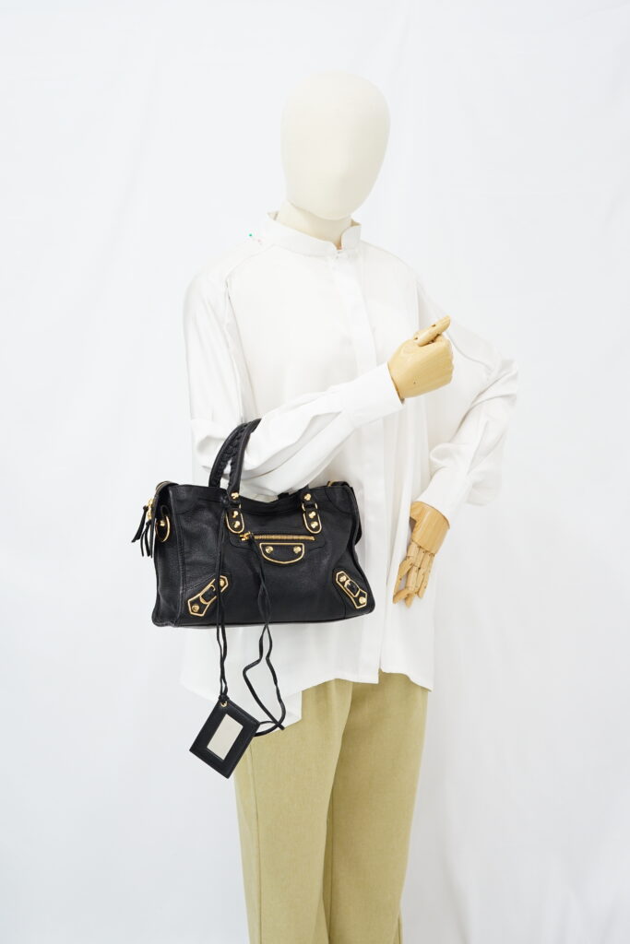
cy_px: 472
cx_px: 315
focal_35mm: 50
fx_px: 1312
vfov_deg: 39.6
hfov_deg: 27.0
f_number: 6.3
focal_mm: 50
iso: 640
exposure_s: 1/8
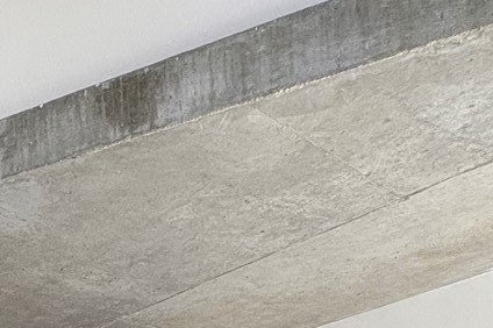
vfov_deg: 18.9
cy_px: 592
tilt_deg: -1.2
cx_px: 93
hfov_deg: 35.0
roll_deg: +1.5
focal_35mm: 55
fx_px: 753
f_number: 2.2
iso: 100
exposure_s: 1/120
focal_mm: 2.22
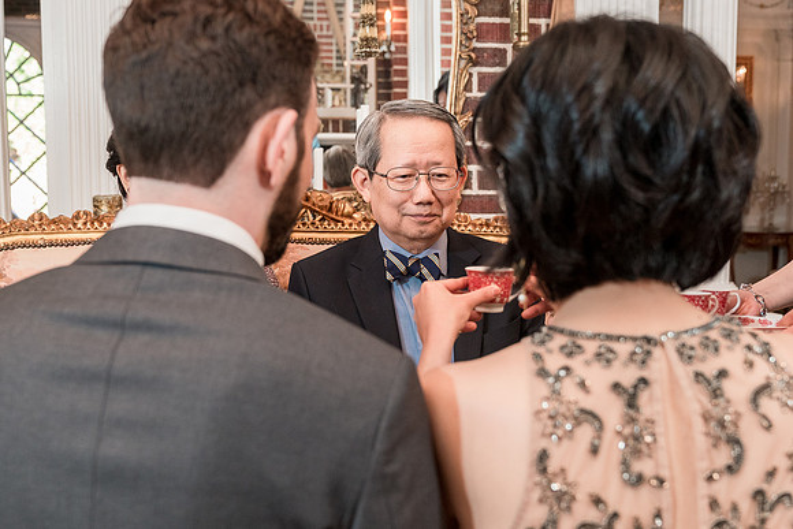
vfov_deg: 29.7
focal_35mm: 45
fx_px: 998
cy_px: 297
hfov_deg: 43.3
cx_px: 435
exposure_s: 1/200
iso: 2000
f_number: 4
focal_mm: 36
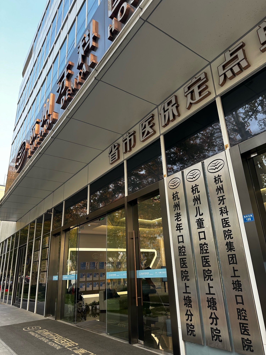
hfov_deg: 56.8
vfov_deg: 71.6
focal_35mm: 24
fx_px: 246
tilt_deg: +21.3
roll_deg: +2.8
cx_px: 133
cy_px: 178
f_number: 1.78
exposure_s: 1/172
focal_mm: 6.86
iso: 80
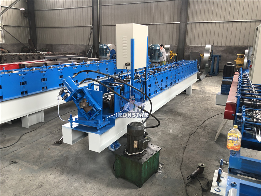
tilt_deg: -14.1
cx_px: 130
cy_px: 98
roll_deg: -0.8
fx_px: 211
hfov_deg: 63.4
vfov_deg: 49.7
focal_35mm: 28
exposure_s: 1/30
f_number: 1.8
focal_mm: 4
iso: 40
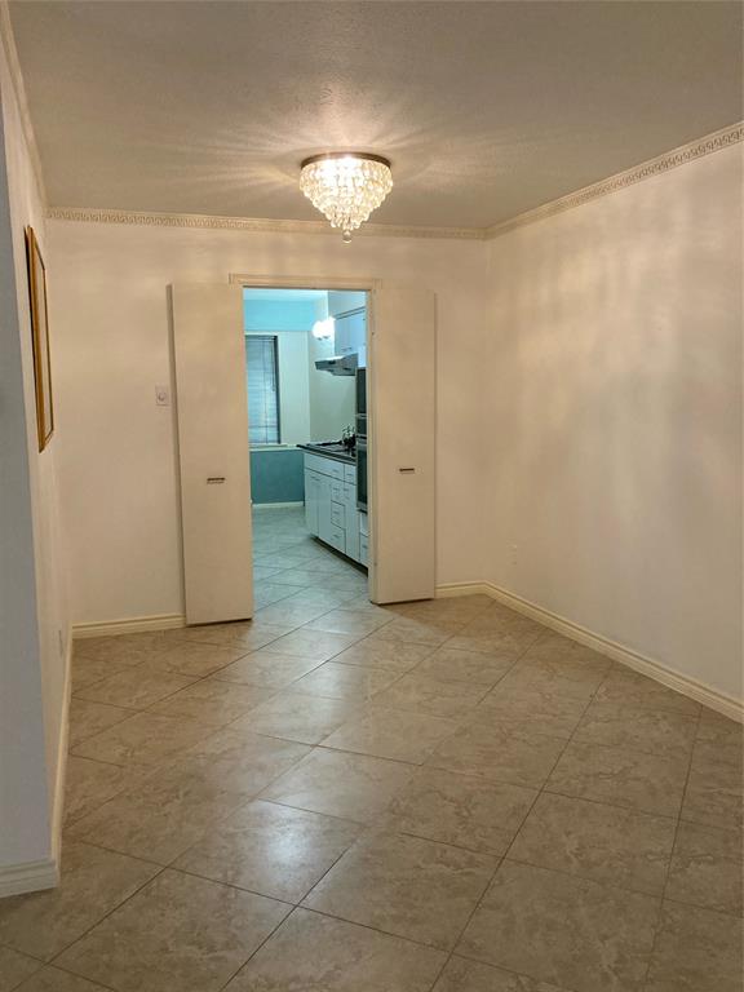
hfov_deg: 49.7
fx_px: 802
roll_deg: +0.2
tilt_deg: -5.8
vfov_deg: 63.4
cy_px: 496
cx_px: 372
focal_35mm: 28
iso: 200
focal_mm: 3.99
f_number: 1.8
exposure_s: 1/60
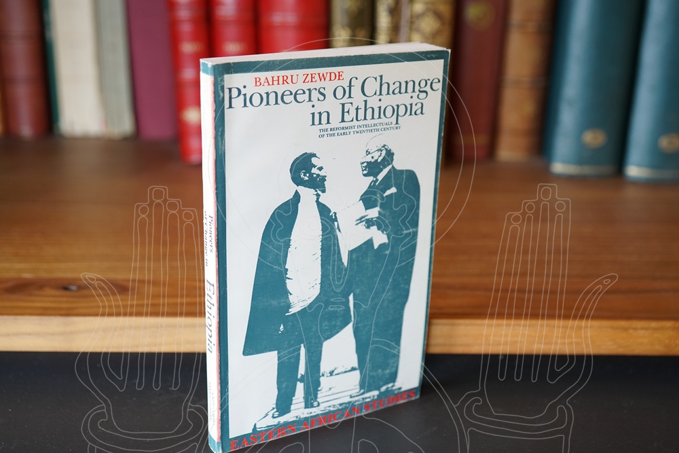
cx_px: 340
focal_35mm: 50
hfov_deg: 39.6
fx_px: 943
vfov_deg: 27.0
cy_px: 226
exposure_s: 1/160
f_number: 4
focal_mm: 50
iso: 1000
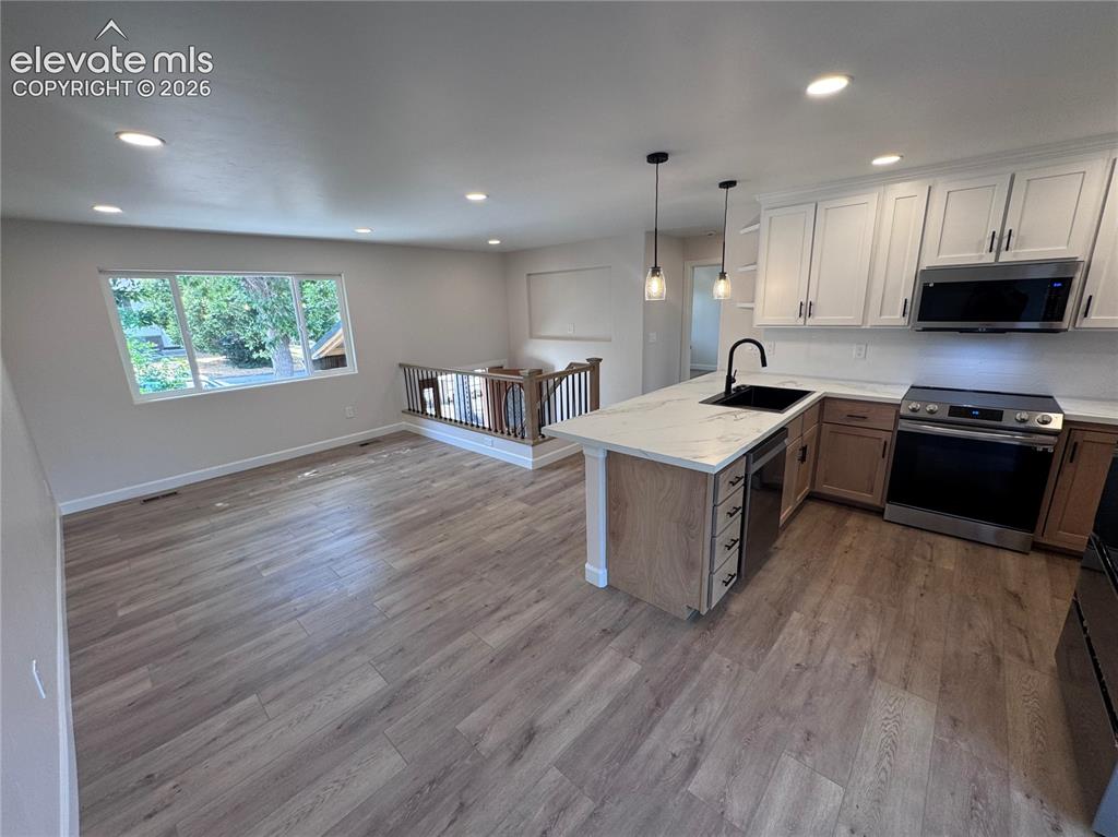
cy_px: 418
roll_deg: +1.5
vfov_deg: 85.6
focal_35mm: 14
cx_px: 559
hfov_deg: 102.1
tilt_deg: -14.8
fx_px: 452
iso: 100
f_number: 2.2
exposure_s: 1/120
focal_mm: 2.22
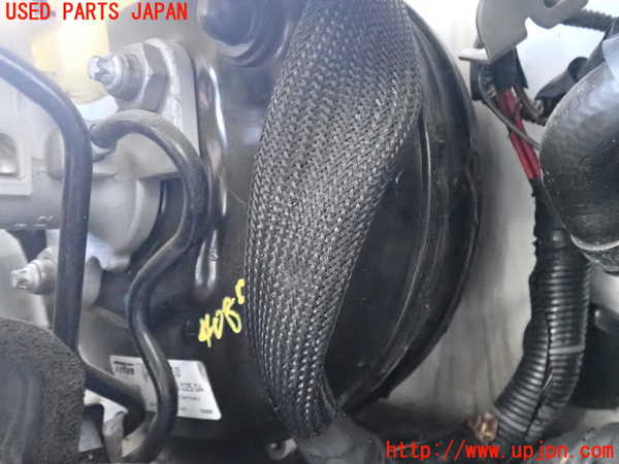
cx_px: 310
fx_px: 536
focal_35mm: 30
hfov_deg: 60.0
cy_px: 232
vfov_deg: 46.8
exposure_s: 1/160
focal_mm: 5.4
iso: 5000
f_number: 2.3
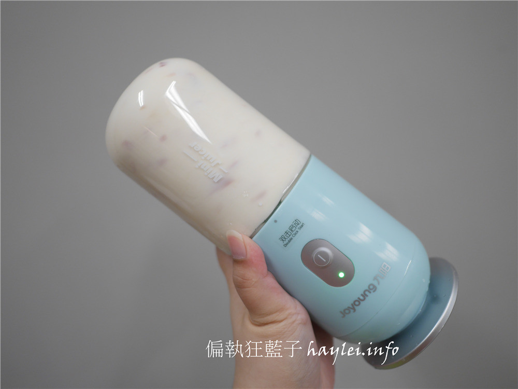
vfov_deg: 46.8
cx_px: 259
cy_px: 194
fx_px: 449
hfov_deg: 60.0
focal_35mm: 30
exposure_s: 1/125
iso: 250
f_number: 1.7
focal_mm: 15
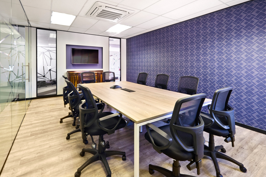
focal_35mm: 16
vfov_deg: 73.7
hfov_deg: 96.7
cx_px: 127
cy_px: 83
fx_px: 118
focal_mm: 10
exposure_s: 2
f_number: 13
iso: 200
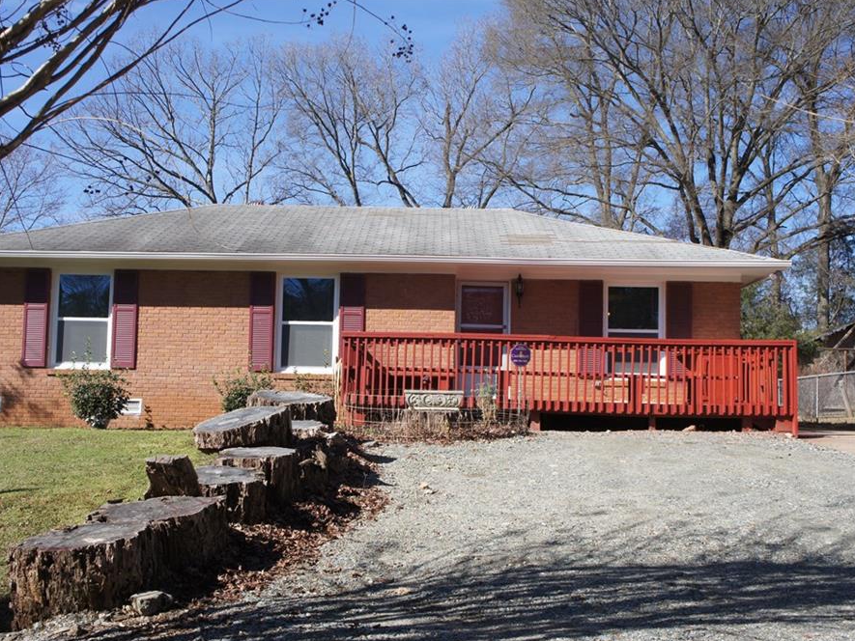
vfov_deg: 36.0
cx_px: 415
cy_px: 324
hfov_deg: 46.8
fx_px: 988
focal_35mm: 40
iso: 200
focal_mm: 24
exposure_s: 1/320
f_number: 8
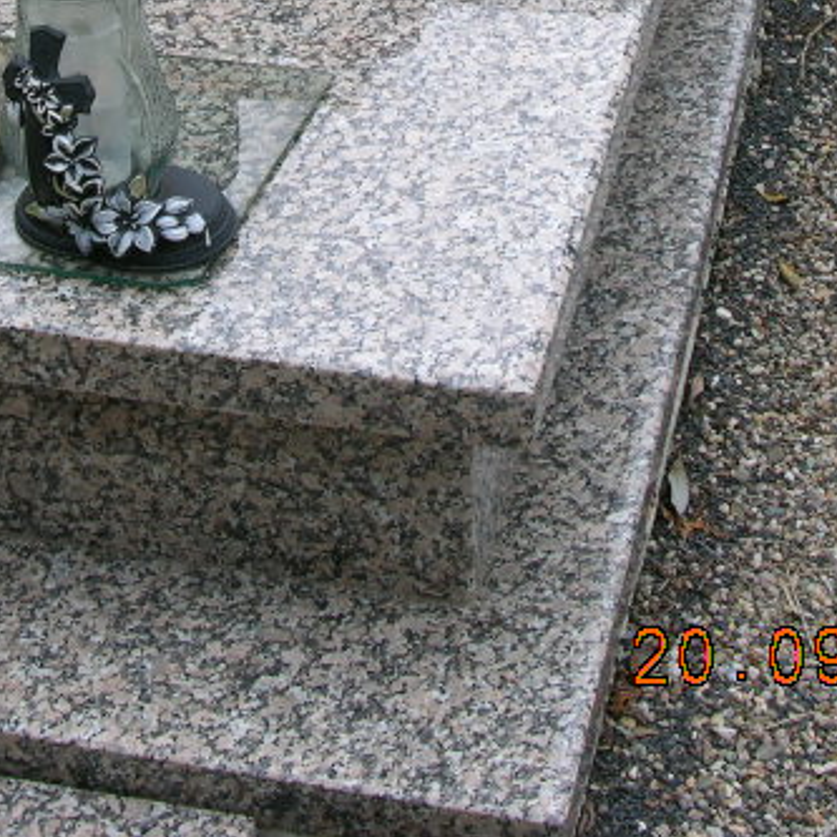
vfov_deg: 17.6
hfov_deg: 18.2
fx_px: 2599
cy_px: -106
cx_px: 261
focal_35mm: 95
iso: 50
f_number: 5
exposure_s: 1/135
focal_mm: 8.9
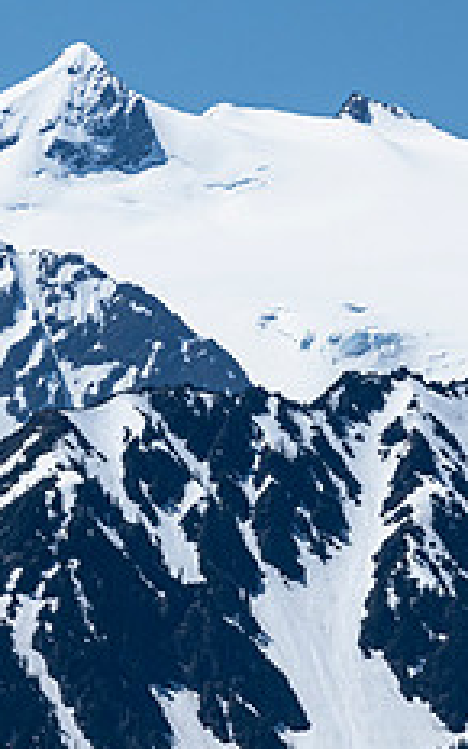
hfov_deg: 1.2
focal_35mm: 1072
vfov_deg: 2.0
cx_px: 2
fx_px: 21877
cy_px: 380
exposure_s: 1/1250
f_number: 16
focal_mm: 340
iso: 400
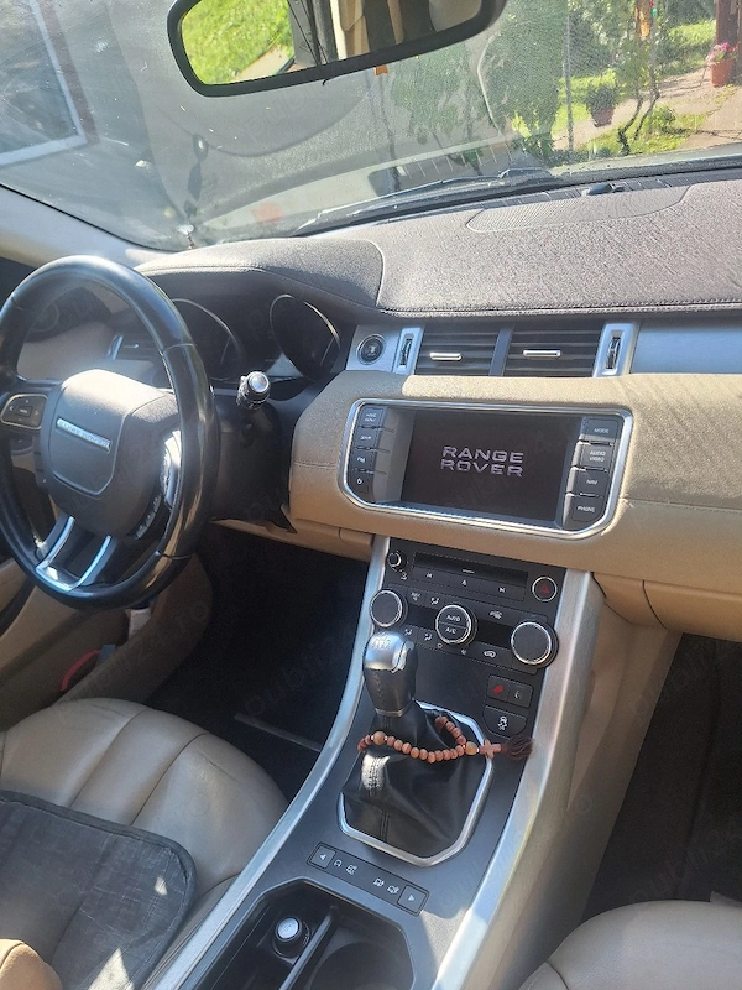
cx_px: 371
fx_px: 657
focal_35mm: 23
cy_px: 495
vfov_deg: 73.9
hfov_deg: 58.9
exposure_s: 1/417
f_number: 1.8
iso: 40
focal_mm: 5.54
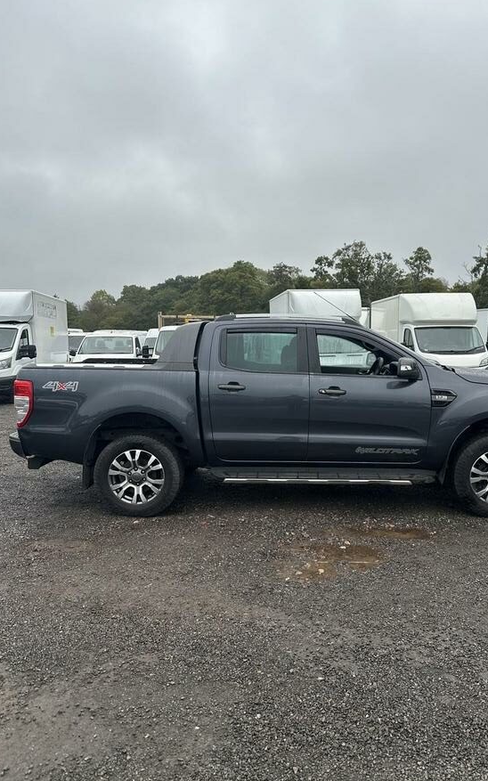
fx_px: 553
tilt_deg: -3.7
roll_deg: +0.3
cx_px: 294
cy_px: 389
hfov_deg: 47.3
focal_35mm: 26
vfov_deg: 70.4
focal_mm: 6.86
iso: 80
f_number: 1.78
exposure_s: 1/1321
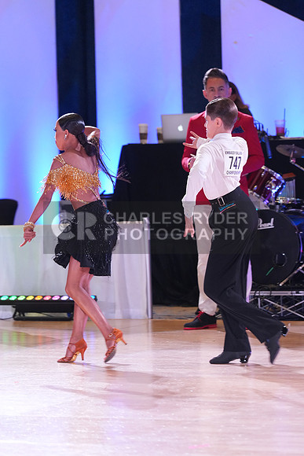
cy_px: 228
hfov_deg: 7.5
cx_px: 152
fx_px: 2329
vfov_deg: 11.2
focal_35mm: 184
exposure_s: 1/250
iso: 3200
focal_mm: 184
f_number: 4.5
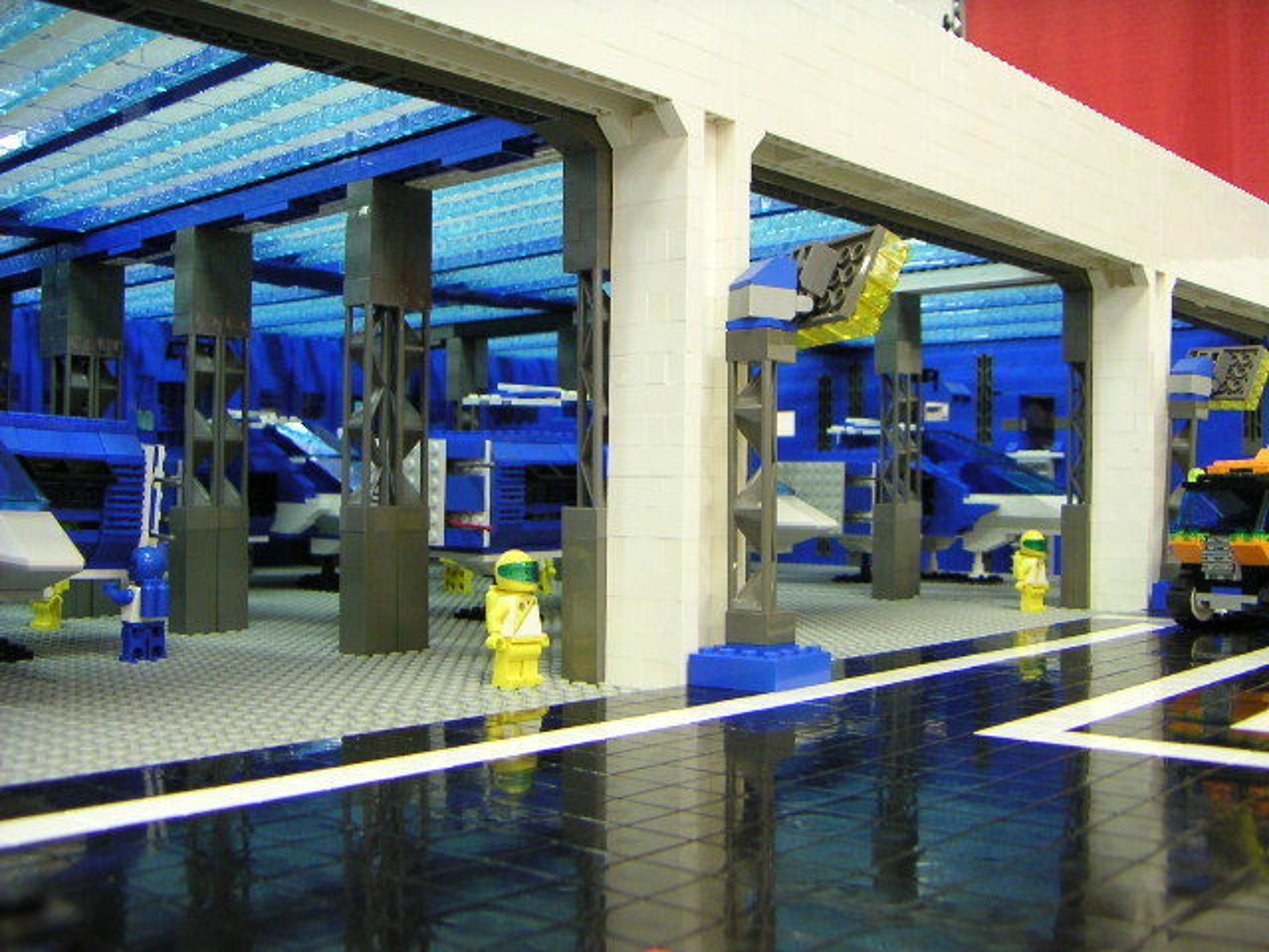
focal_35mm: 37
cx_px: 634
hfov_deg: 50.1
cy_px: 476
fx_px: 1356
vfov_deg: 38.7
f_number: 2.8
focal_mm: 4.8
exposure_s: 1/4
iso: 100
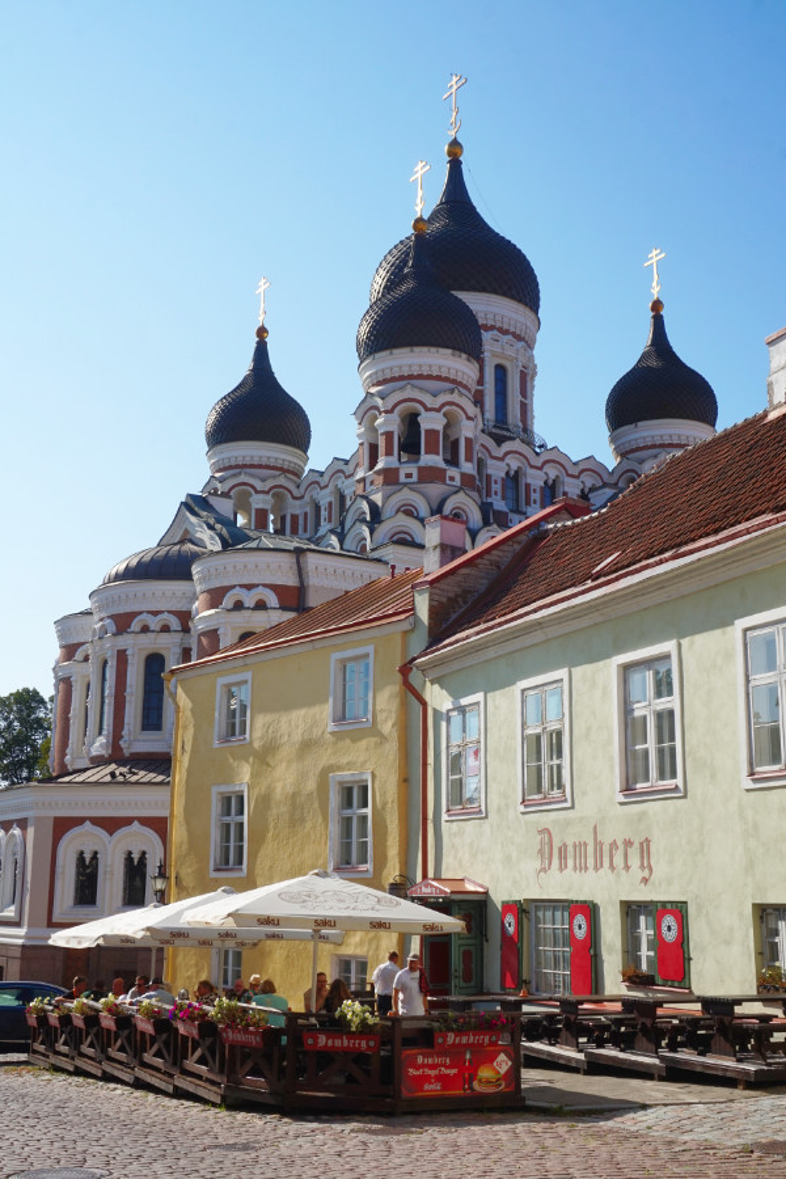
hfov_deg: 34.2
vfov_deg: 49.6
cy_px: 590
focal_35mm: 39
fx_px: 1277
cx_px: 393
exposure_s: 1/125
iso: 100
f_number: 14
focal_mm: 26
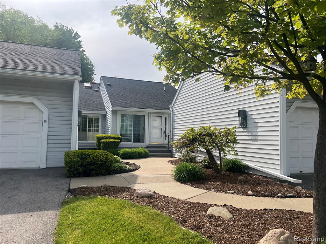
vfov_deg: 53.1
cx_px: 163
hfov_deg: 67.3
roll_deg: -0.9
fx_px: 245
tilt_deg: +2.4
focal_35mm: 26
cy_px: 122
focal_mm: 5.7
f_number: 1.5
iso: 50
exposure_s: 1/4274
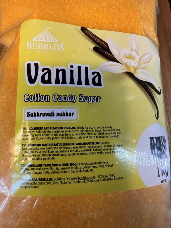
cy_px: 114
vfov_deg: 69.4
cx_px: 86
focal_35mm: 25
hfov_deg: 54.9
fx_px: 165
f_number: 2.2
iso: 125
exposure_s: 1/70
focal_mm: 2.22
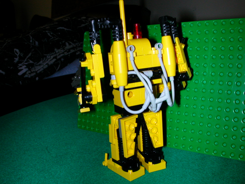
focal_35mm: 37
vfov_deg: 38.7
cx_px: 122
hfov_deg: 50.1
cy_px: 92
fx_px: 262
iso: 100
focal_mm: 5.6
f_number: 4.5
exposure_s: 1/59.9
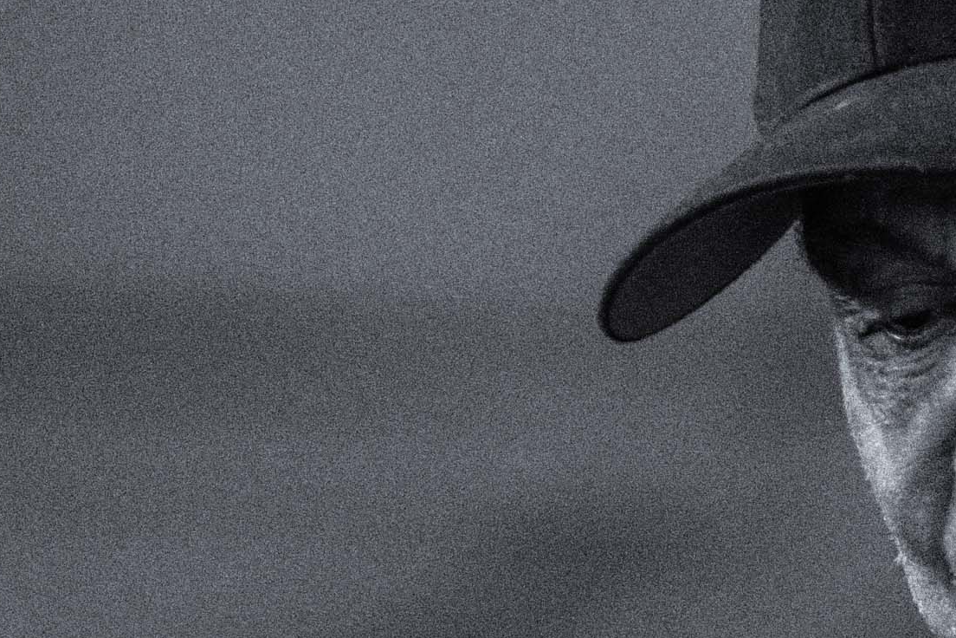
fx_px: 32767
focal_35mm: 1234
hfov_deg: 1.7
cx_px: 1720
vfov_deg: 1.1
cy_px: 1966
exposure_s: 1/250
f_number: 3.2
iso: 1000
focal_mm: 165
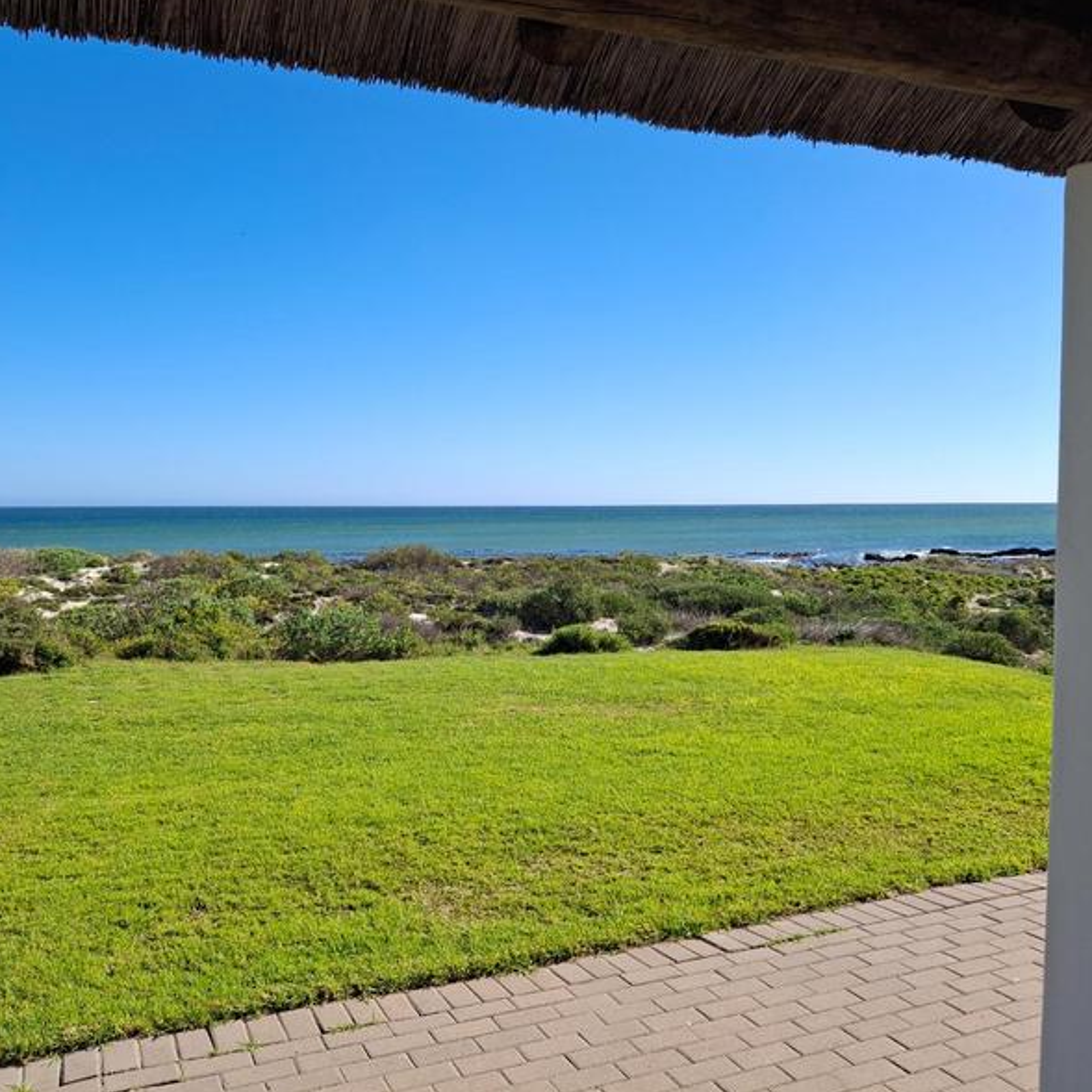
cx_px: 545
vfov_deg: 54.0
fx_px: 1071
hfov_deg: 54.0
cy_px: 541
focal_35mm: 30
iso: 32
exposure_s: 1/1701
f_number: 1.8
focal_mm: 4.69
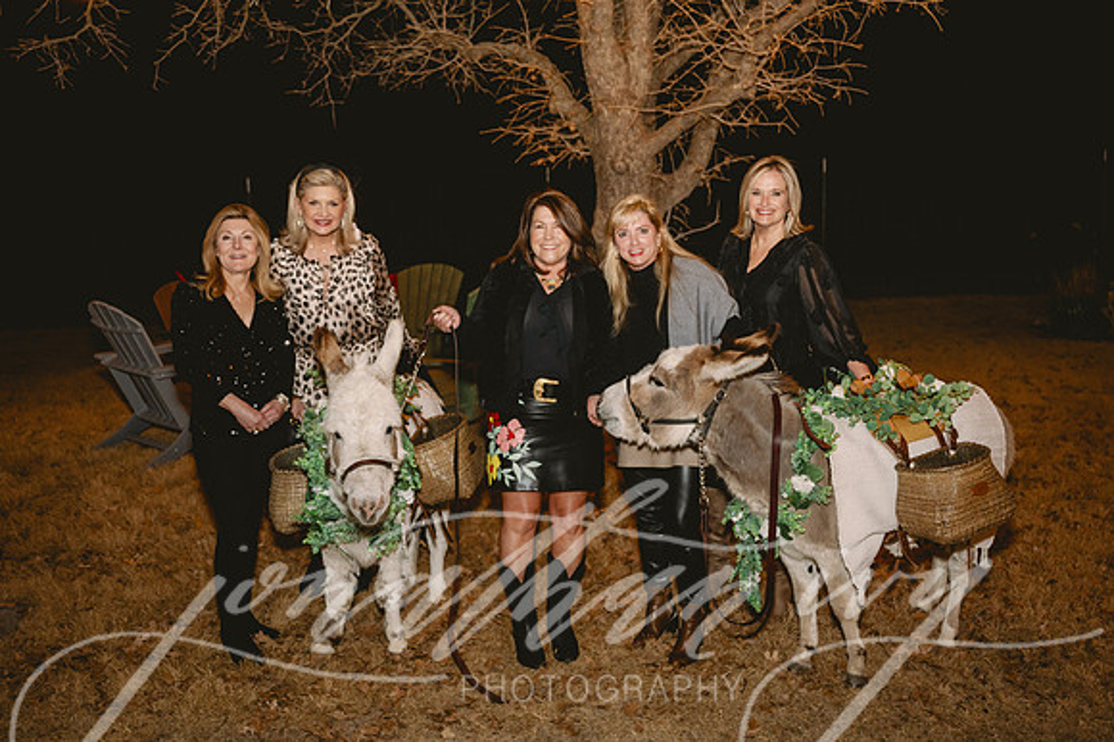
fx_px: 1001
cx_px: 577
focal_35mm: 32
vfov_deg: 40.6
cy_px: 349
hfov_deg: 58.2
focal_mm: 29
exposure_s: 1/160
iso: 1250
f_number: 3.2
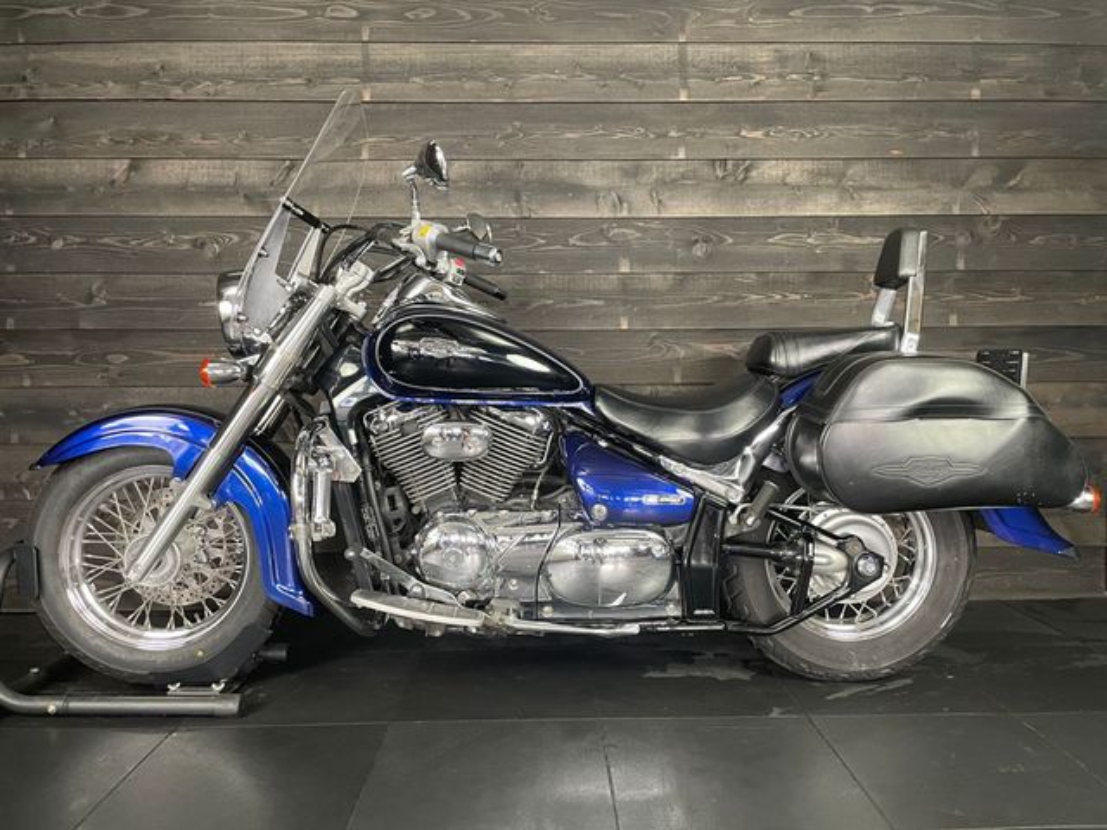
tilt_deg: -2.8
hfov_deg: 67.3
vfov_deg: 53.1
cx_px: 554
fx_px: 831
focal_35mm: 26
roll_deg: +0.8
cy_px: 415
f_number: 1.6
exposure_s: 1/50
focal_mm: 4.2
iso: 250
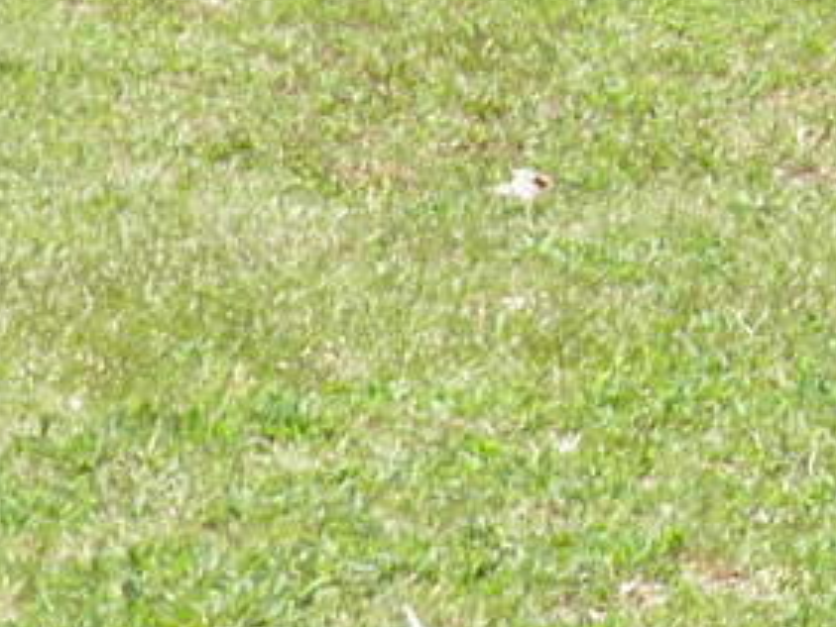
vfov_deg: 4.1
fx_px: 8625
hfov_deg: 5.4
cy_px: -975
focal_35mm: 357
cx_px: 2083
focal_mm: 8.9
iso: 50
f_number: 5.5
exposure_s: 1/125
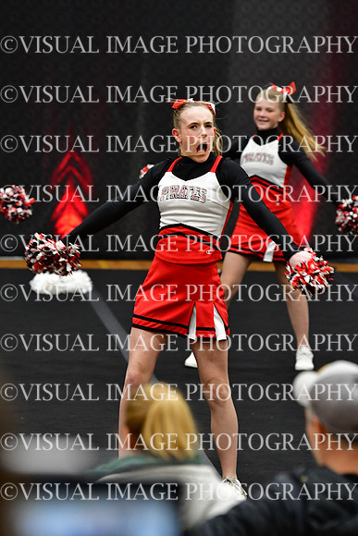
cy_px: 268
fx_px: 3578
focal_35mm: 240
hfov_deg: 5.7
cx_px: 179
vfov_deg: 8.6
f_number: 3.5
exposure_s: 1/500
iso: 4000
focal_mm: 160
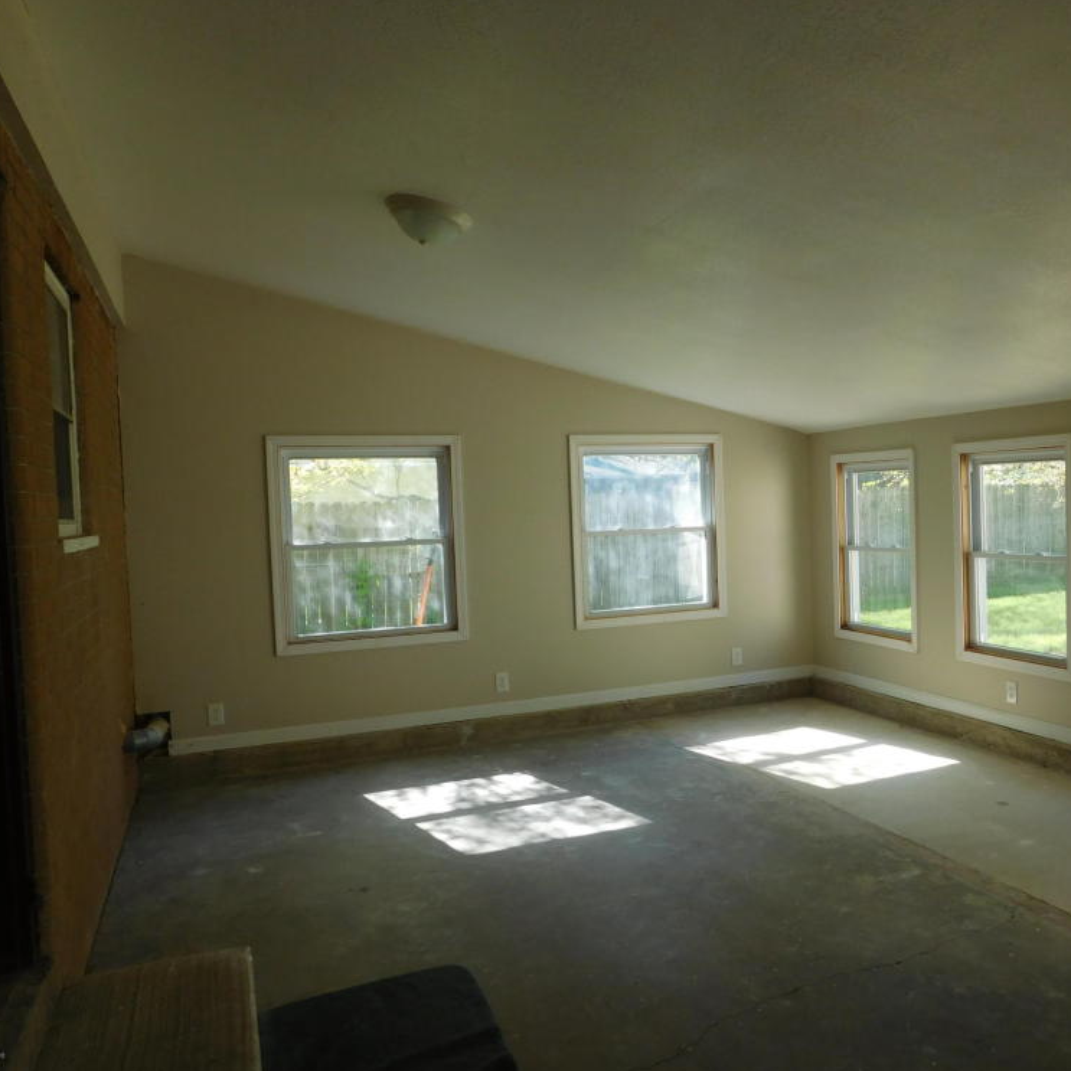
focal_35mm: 28
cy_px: 536
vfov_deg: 57.3
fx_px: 980
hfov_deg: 56.3
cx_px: 698
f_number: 3
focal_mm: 4
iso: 125
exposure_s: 1/200
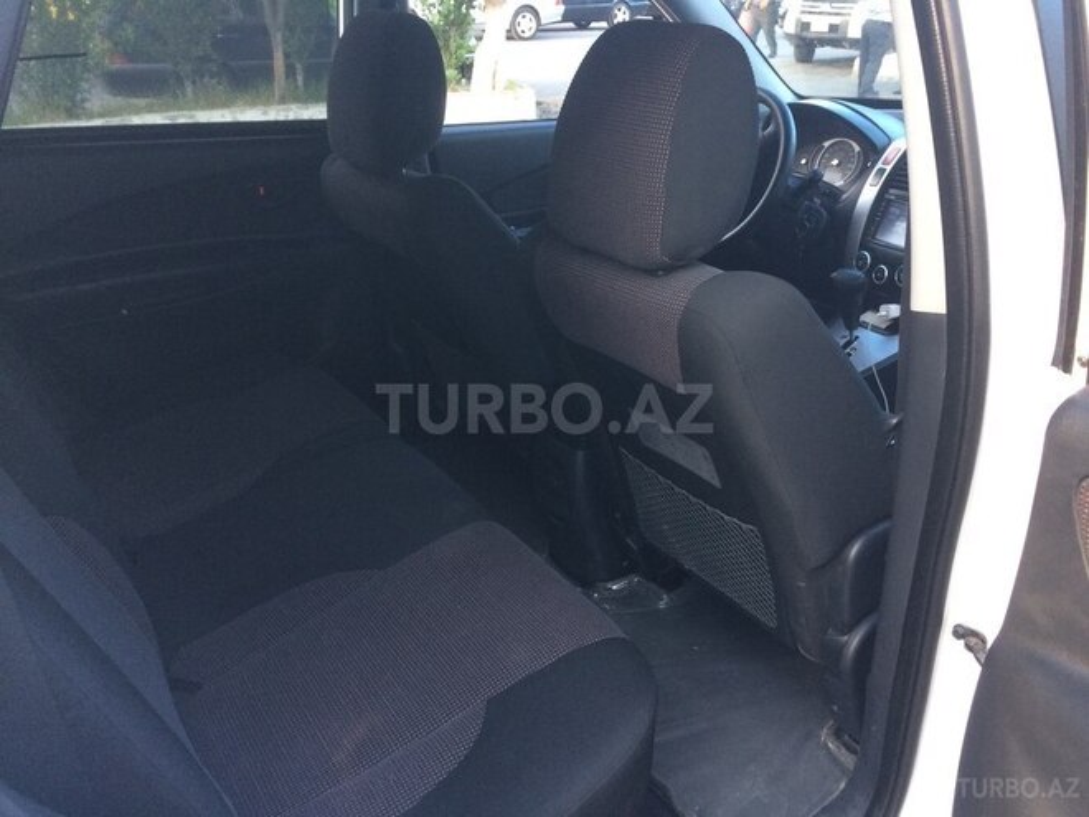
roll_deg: -1.2
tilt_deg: -25.5
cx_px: 544
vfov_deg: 48.2
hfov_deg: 61.7
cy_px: 408
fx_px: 912
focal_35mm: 29
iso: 80
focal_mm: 4.15
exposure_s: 1/33
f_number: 2.2
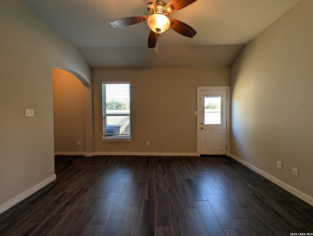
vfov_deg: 94.7
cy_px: 118
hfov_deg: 110.5
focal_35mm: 12
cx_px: 156
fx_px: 109
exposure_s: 1/159
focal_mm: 2.02
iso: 55
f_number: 1.7
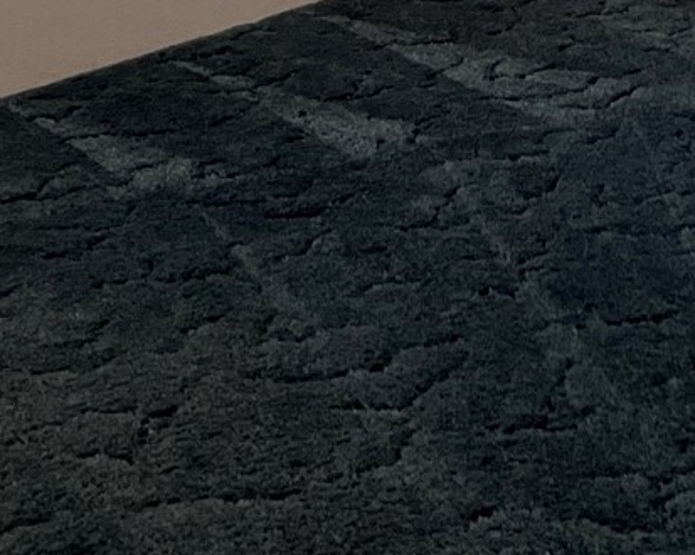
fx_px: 2179
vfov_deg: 13.5
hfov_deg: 17.5
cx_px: 776
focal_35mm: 106
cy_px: -335
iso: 250
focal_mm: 3.99
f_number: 1.8
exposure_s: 1/60
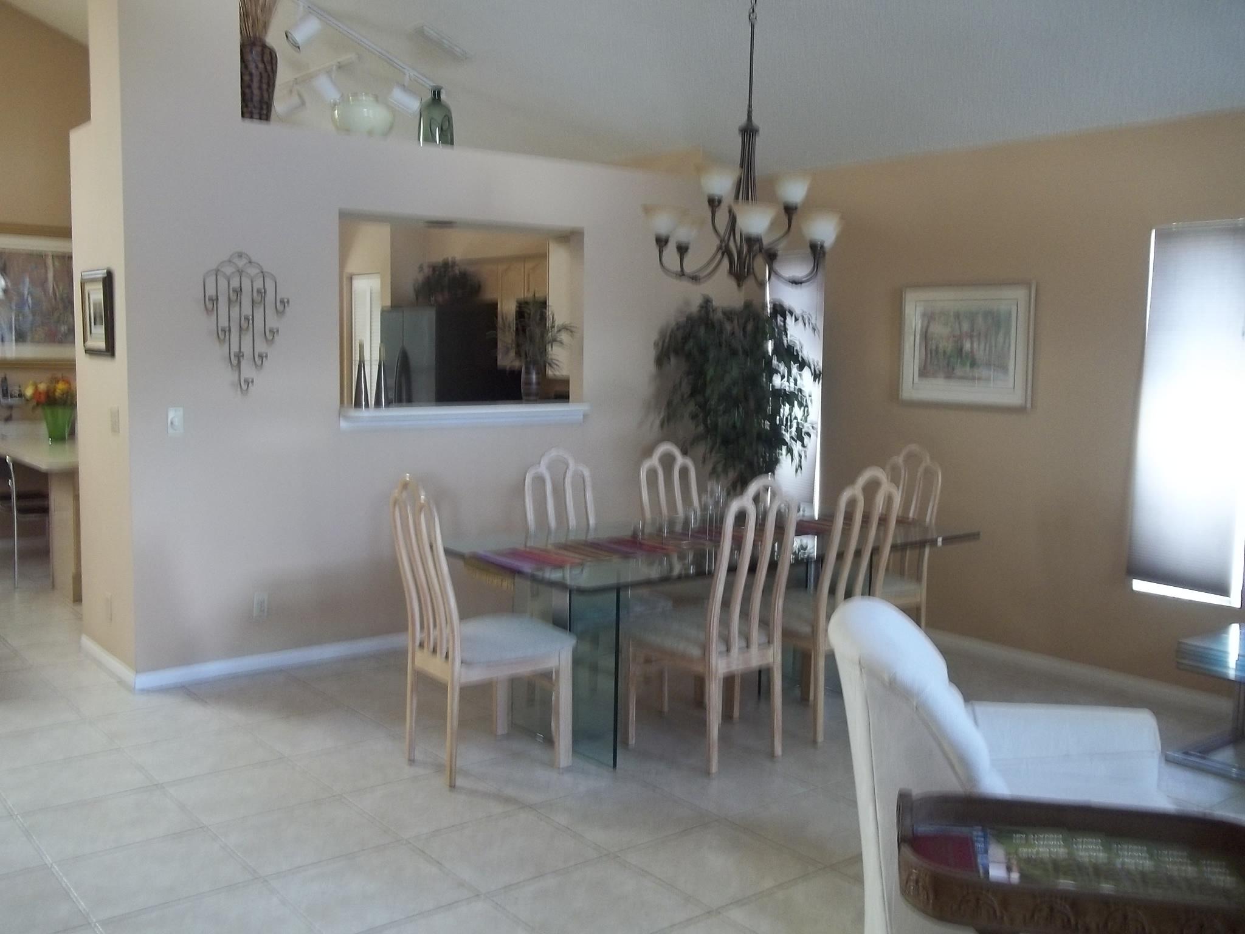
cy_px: 467
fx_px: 1151
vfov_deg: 44.2
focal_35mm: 32
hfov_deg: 56.8
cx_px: 622
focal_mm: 5.7
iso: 160
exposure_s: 1/15
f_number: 2.9
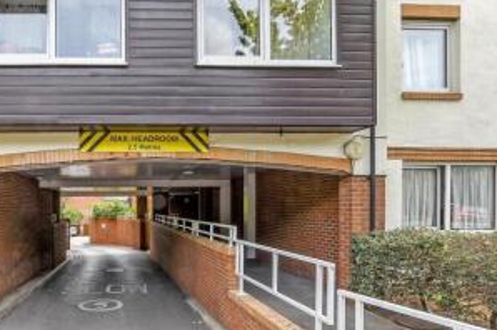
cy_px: 209
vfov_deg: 52.4
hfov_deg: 69.6
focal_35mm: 24
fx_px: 331
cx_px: 133
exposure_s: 1/60
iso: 250
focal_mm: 10
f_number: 11
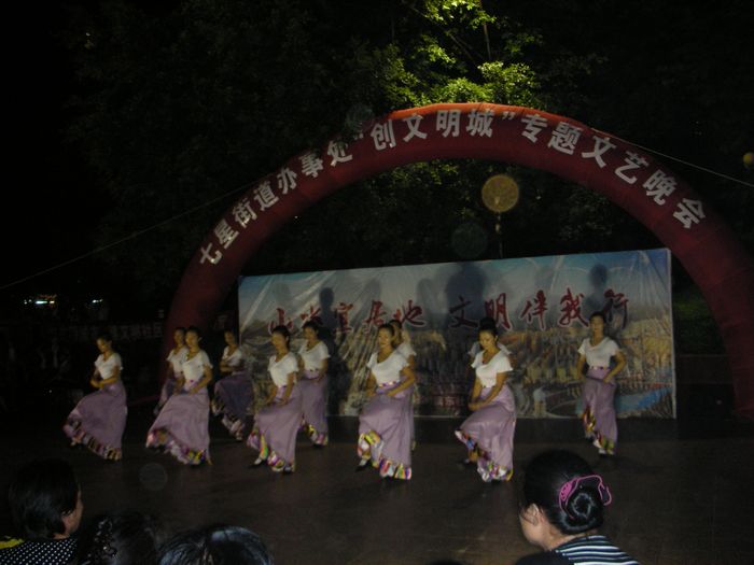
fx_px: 762
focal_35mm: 35
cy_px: 282
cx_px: 377
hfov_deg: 52.6
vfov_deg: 40.7
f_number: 3
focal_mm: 5.8
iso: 200
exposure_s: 1/60.1
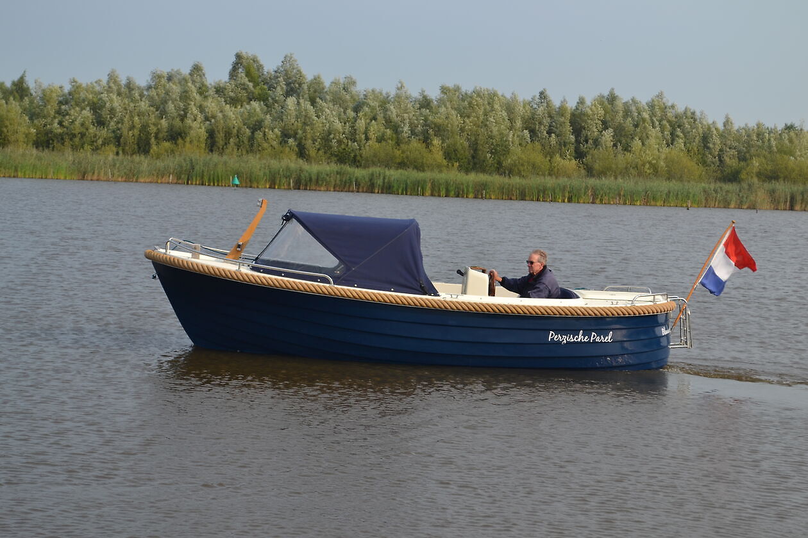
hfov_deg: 24.6
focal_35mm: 82
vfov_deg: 16.6
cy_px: 269
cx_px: 404
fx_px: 1852
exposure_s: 1/250
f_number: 8
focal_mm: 55
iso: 100
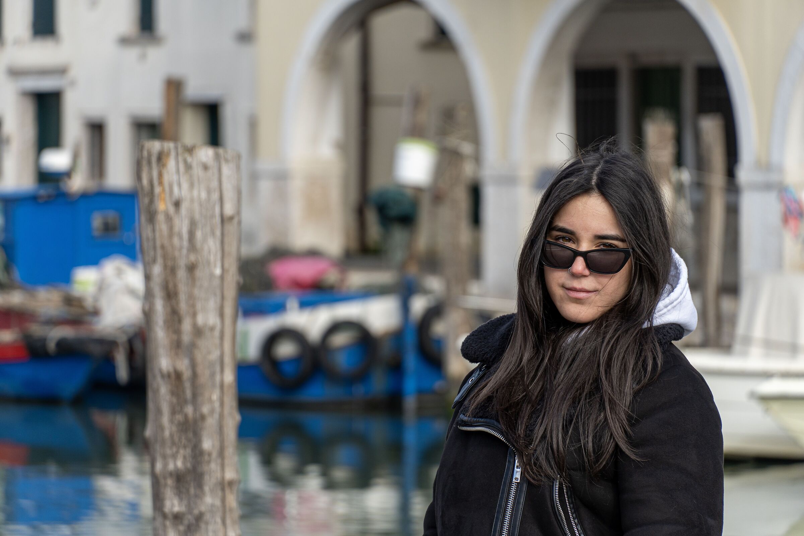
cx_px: 402
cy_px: 268
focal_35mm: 202
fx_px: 4522
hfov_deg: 10.2
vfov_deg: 6.8
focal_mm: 135
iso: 100
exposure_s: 1/320
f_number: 5.6
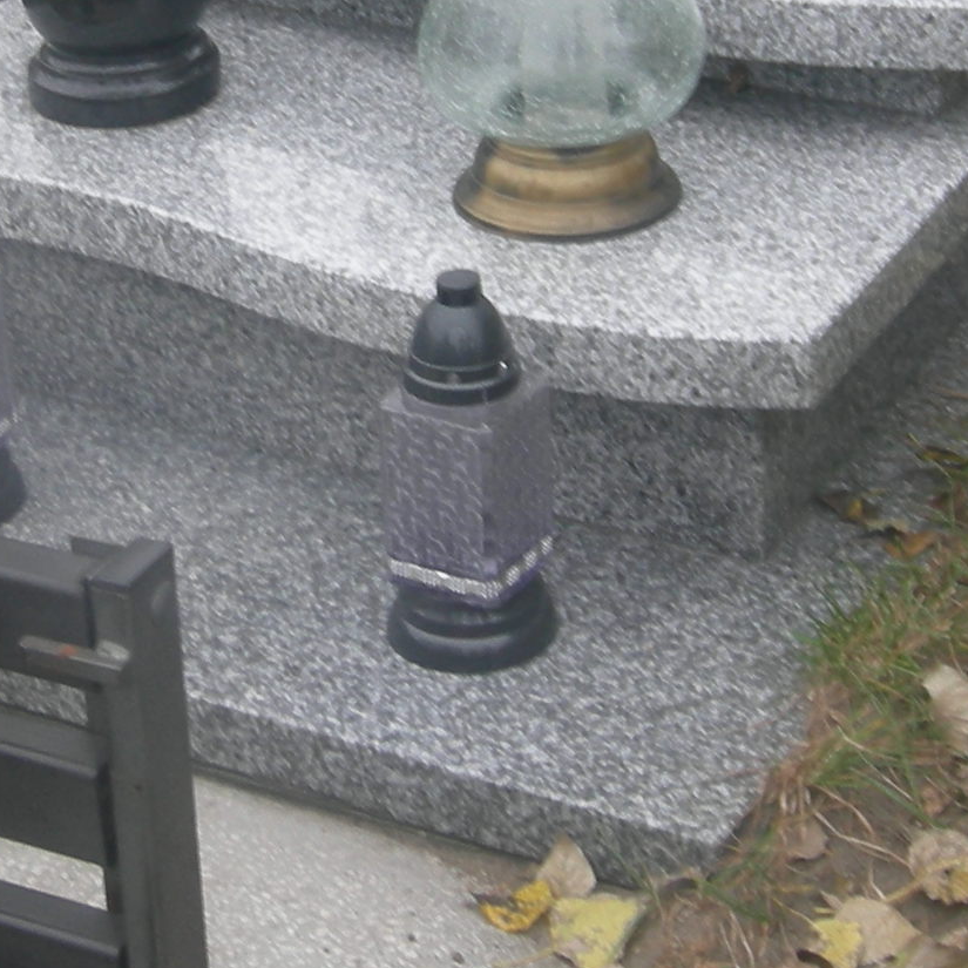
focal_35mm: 100
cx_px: 285
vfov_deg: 17.1
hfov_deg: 17.3
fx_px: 3164
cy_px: 79
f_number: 2.7
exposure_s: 1/36.8
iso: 64
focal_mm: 7.5
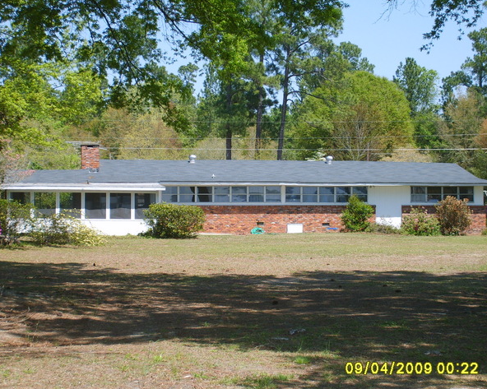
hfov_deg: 25.1
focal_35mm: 76
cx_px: 236
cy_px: 195
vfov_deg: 20.2
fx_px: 1095
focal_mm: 12
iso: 50
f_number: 3.9
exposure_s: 1/350
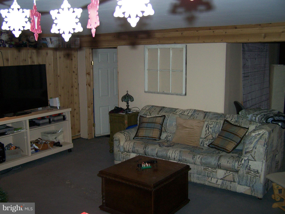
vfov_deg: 37.8
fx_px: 313
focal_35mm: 38
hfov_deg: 48.9
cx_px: 142
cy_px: 107
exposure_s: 1/60
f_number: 2.8
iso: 160
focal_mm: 6.3
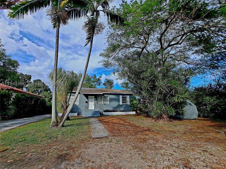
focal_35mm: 13
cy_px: 84
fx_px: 85
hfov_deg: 106.2
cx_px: 113
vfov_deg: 89.9
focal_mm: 1.74
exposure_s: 1/5000
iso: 50
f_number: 2.2
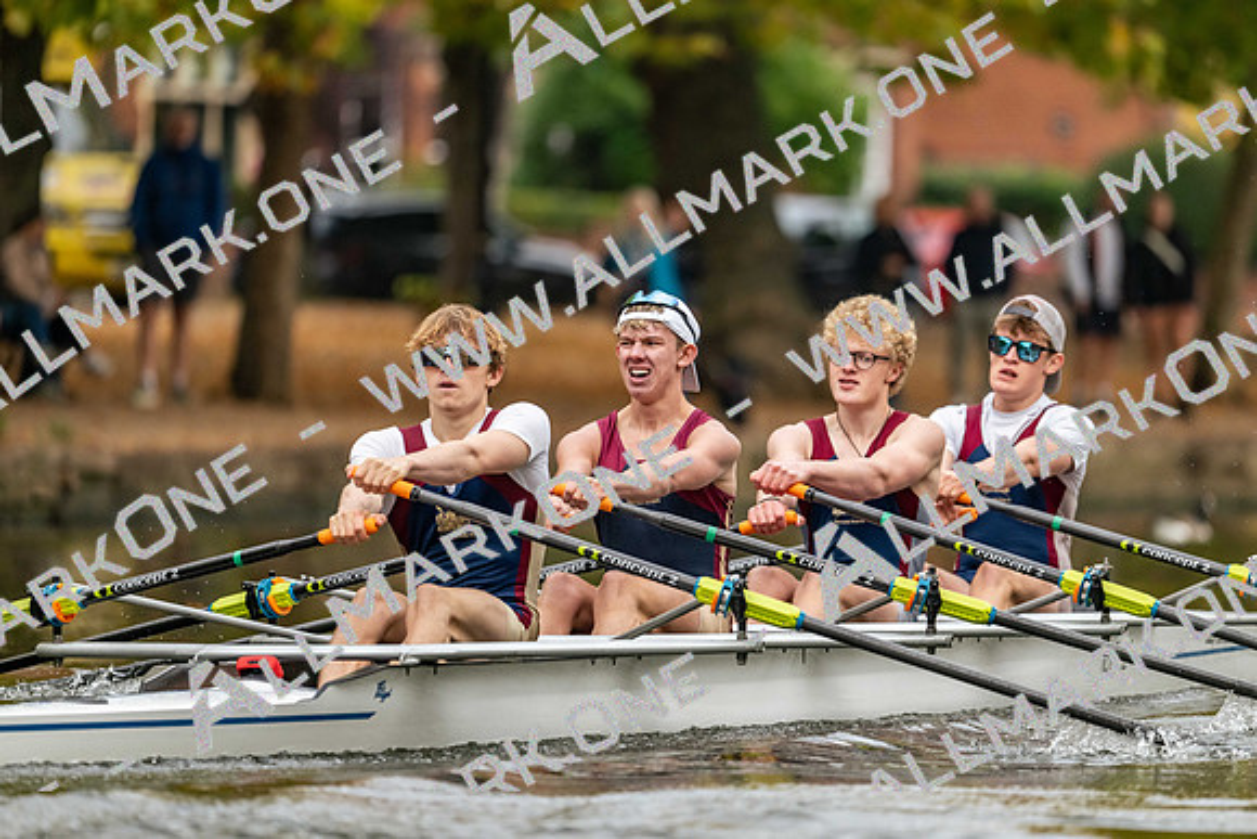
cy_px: 420
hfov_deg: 5.2
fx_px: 13969
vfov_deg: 3.4
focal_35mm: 400
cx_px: 628
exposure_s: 1/2500
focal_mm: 400
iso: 2200
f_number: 4.5
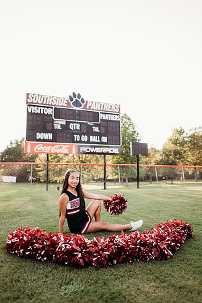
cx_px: 101
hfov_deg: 53.1
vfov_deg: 73.7
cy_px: 152
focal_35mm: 24
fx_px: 202
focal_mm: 24
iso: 125
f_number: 2
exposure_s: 1/500
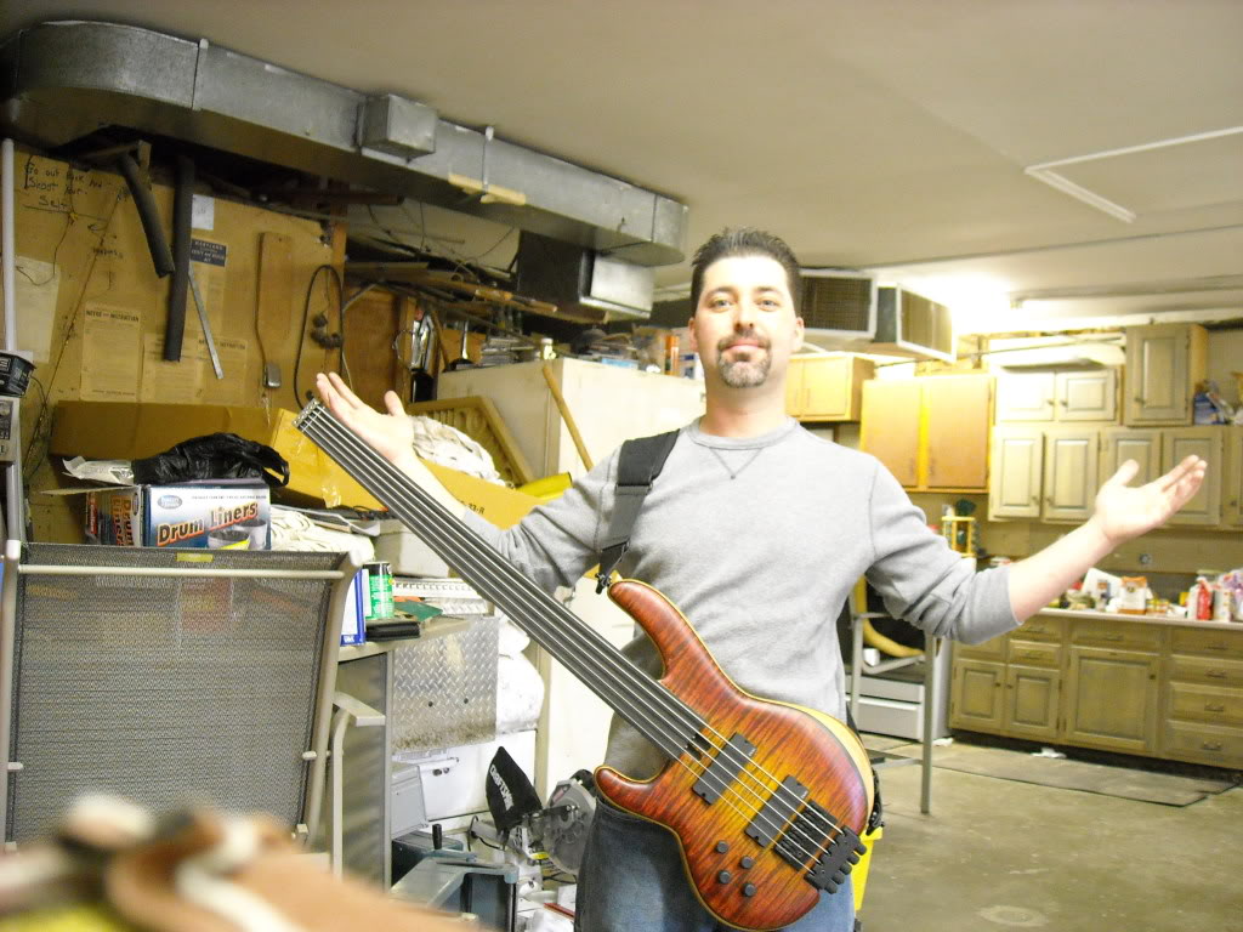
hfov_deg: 52.6
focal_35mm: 35
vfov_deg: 40.7
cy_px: 466
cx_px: 622
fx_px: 1257
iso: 400
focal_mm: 5.7
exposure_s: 1/10
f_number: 2.8
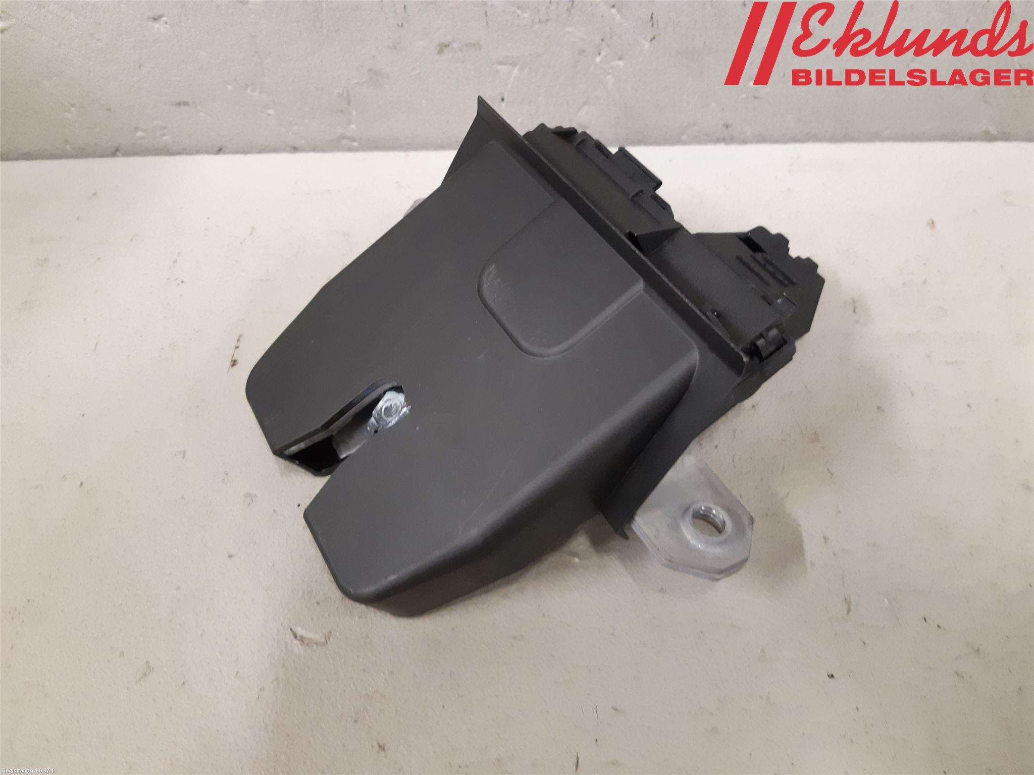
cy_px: 388
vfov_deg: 53.1
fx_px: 777
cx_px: 517
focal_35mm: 26
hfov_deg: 67.3
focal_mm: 3.93
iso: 320
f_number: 1.7
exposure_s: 1/50
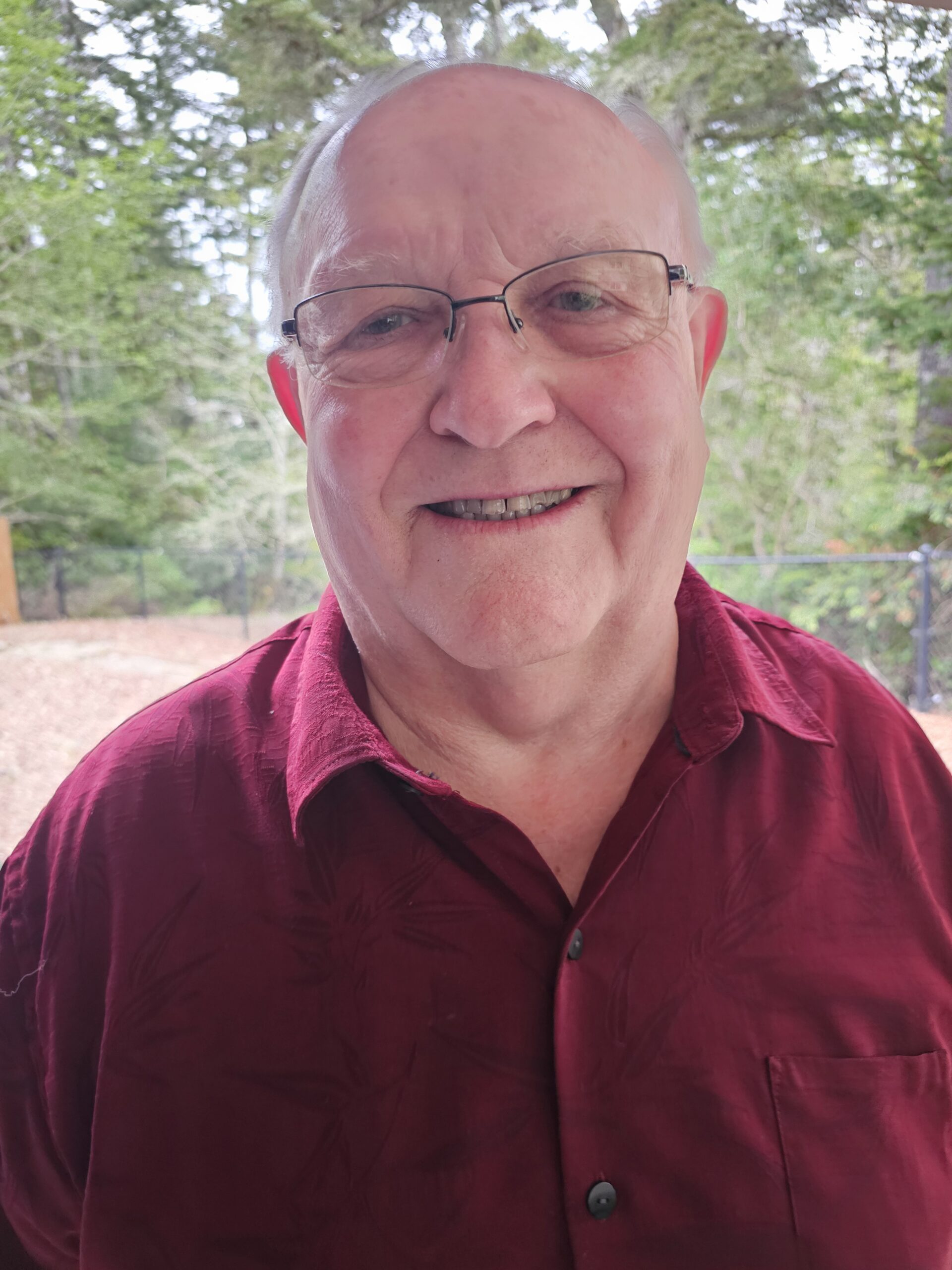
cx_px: 476
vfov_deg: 73.9
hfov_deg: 58.9
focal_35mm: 23
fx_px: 843
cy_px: 635
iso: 640
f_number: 1.7
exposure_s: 1/30
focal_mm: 6.3
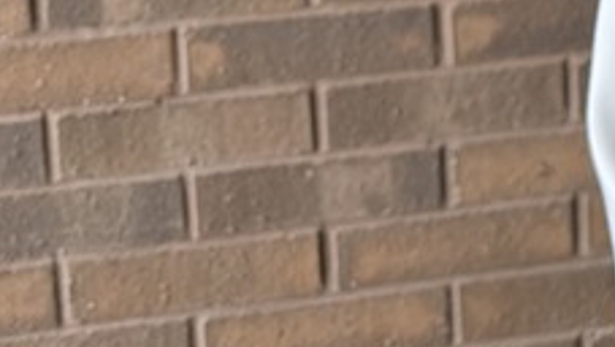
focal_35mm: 118
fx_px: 1925
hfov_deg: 15.3
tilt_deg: -6.8
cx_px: 1162
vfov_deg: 9.2
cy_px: -507
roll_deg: +0.9
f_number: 1.78
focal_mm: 6.76
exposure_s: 1/121
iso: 80
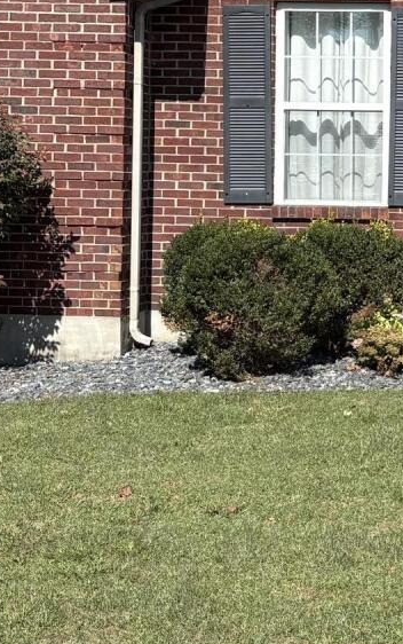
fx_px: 1720
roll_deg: -1.6
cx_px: 496
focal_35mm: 98
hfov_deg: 13.0
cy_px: 204
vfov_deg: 21.1
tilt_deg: -0.9
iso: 50
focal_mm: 5.96
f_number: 1.6
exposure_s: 1/3448
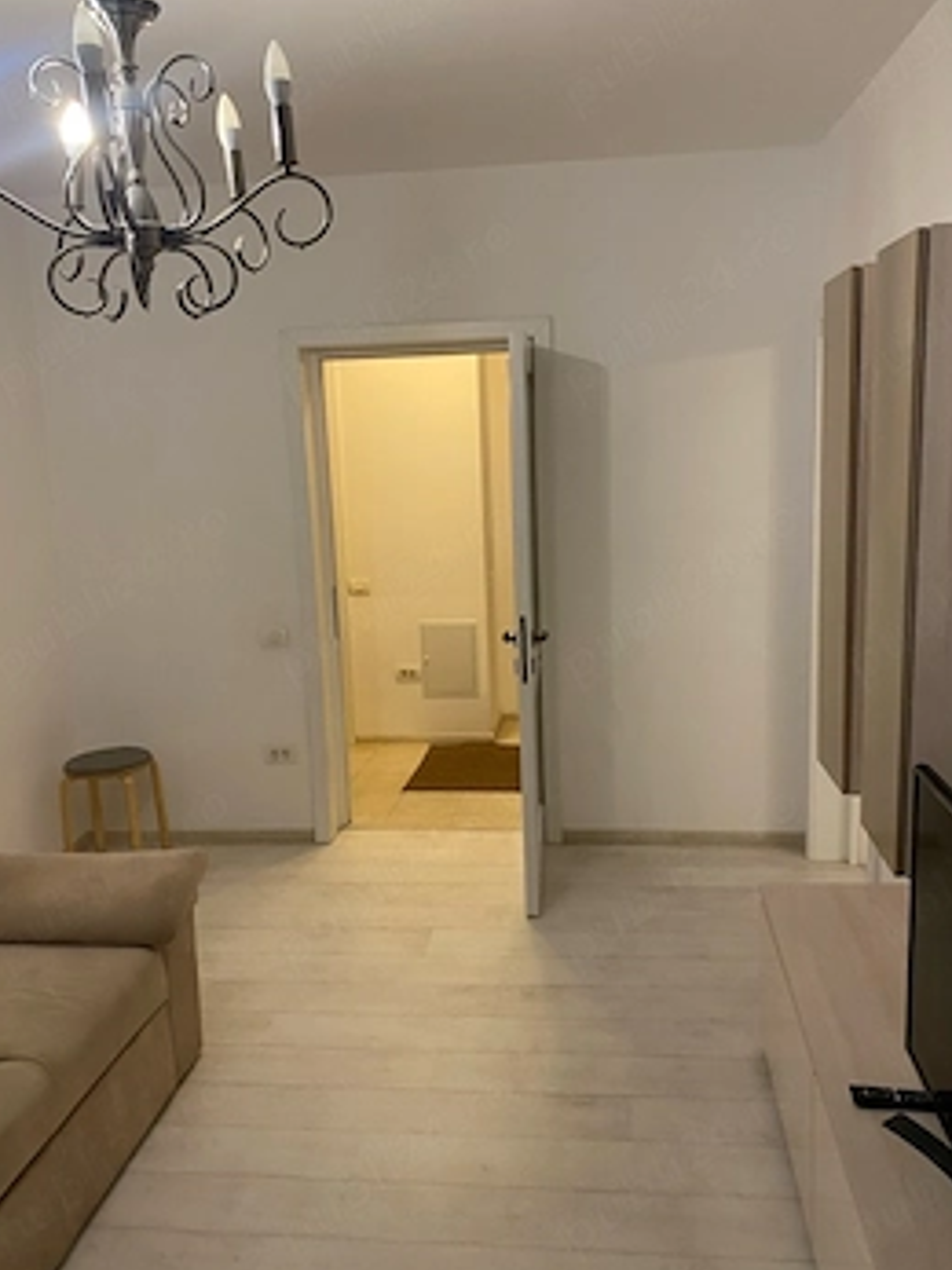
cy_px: 637
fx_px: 1101
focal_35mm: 30
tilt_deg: -8.8
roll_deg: +1.7
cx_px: 469
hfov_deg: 46.8
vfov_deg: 60.0
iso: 160
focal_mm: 4.25
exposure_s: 1/50
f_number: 1.8
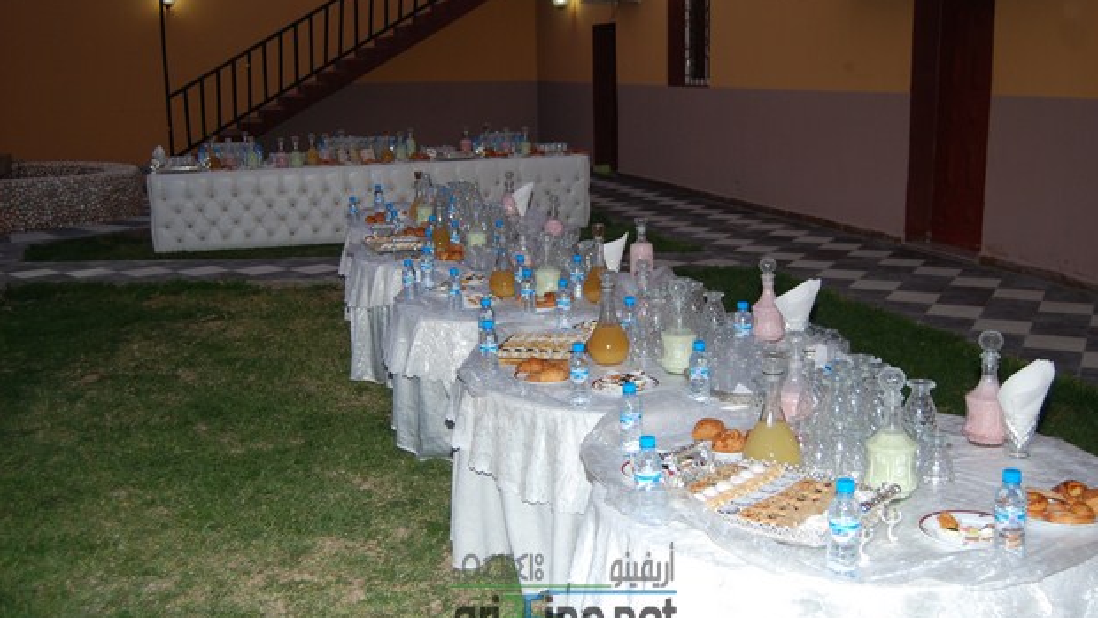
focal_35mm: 39
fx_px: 1136
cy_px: 313
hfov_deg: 51.6
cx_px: 563
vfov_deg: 30.4
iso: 200
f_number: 4
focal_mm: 24
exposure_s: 1/60
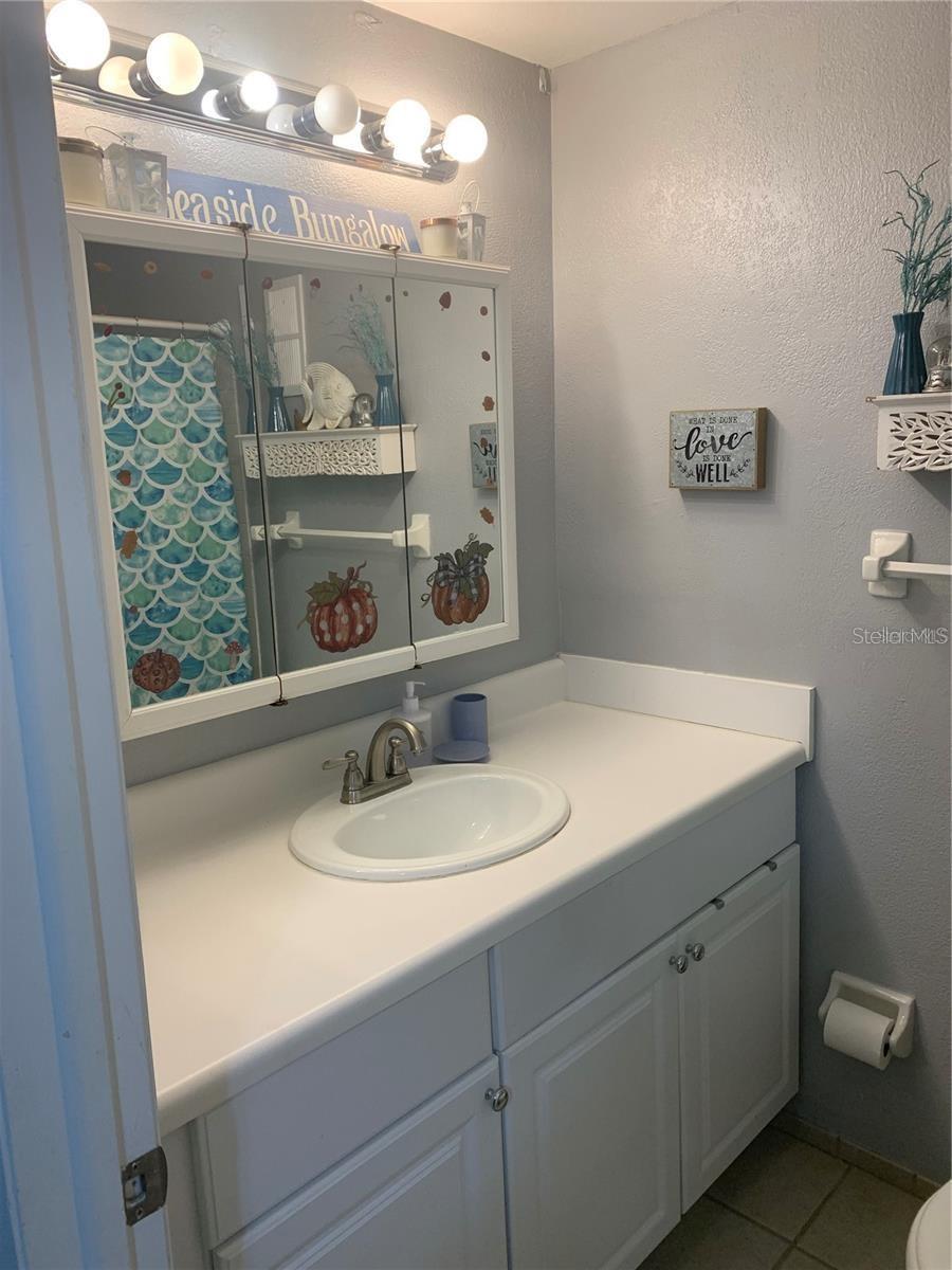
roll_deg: +2.3
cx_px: 476
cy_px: 635
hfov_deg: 53.1
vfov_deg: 67.3
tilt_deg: -9.4
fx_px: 953
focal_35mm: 26
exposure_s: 1/60
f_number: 1.8
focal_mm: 4.25
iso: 64
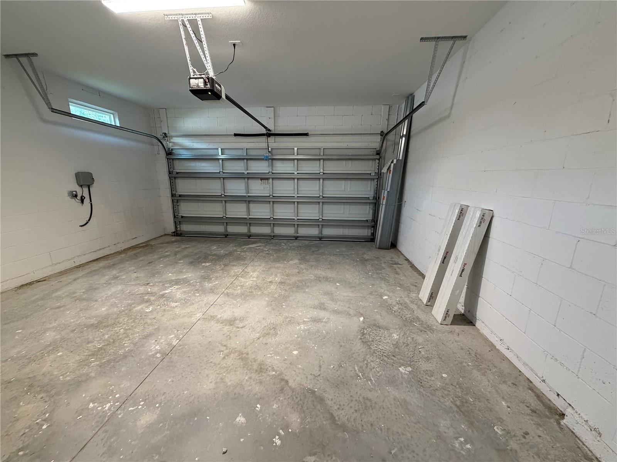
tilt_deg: -13.1
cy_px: 231
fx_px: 250
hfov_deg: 102.1
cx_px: 308
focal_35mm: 14
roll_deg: -0.6
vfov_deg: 85.7
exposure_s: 1/60
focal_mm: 2.22
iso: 320
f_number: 2.2
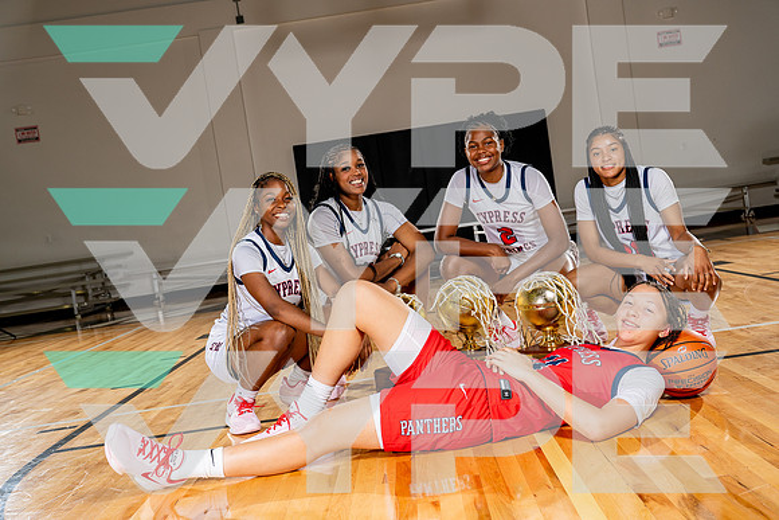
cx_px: 390
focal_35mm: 41
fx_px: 887
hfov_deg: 47.4
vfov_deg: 32.6
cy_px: 260
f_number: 5.6
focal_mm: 41
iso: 200
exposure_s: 1/250
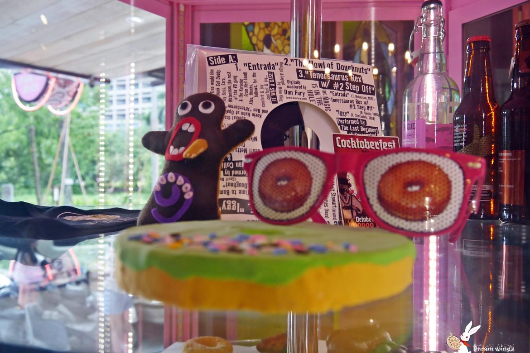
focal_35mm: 32
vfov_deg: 41.1
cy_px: 180
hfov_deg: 58.7
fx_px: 471
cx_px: 267
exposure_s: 1/125
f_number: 3.9
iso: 400
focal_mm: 15
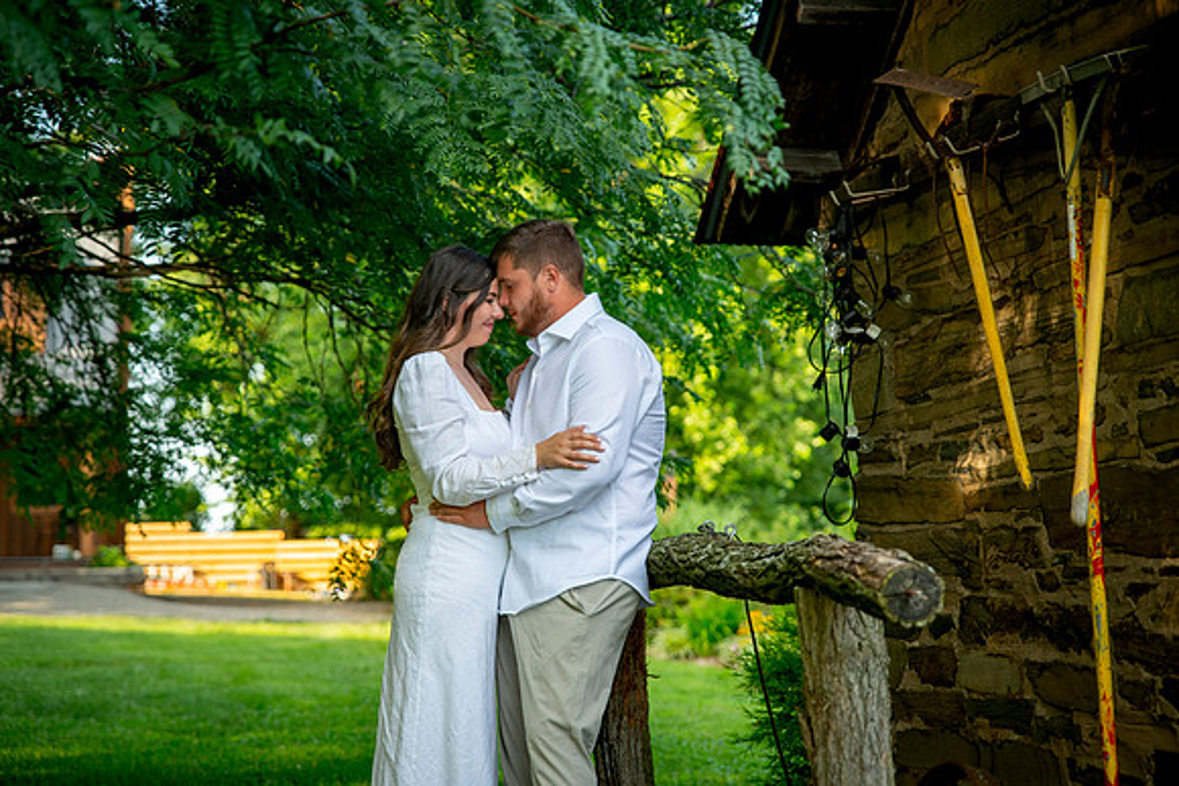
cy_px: 376
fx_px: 2543
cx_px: 588
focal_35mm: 78
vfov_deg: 17.6
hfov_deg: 26.1
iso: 400
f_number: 2.8
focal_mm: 70
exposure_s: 1/640
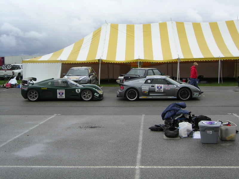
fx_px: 331
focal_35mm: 48
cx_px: 120
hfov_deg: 39.7
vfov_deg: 30.3
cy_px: 90
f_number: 5.8
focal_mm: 7.6
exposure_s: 1/321
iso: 50
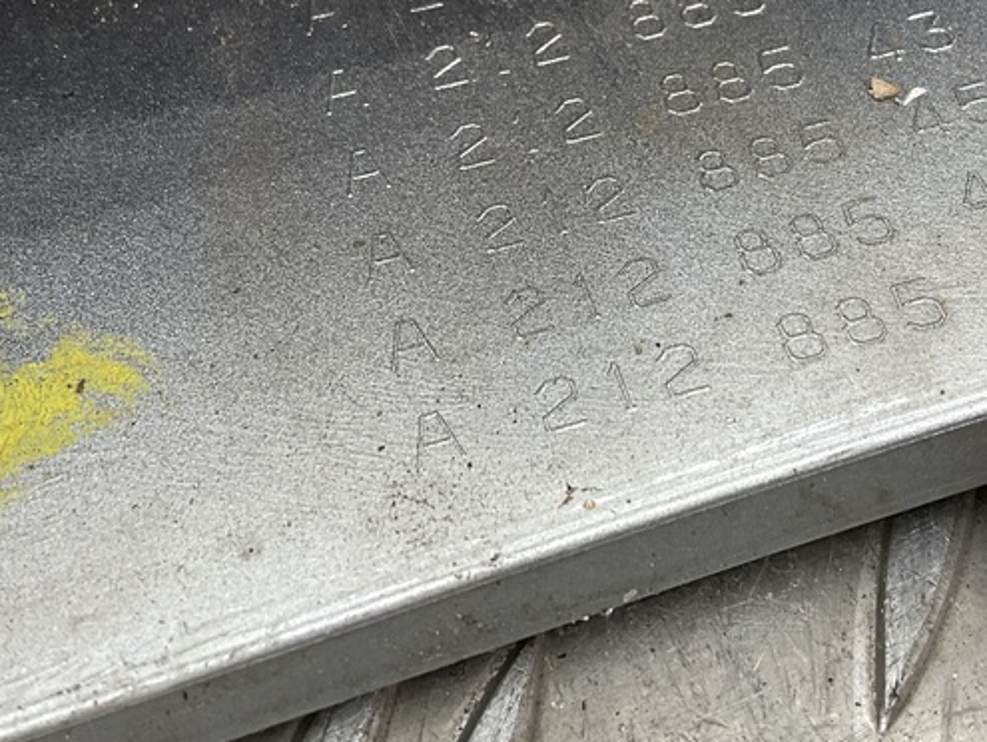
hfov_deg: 32.6
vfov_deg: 24.2
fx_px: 1683
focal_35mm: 59
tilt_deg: -47.9
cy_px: 96
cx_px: 558
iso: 40
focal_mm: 3
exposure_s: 1/120
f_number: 1.8
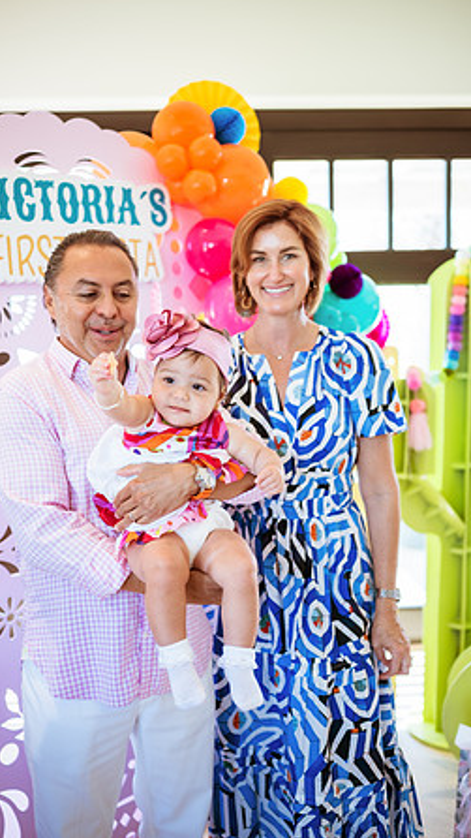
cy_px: 419
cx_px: 201
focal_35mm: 37
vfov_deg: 54.0
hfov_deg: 32.0
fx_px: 821
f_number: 2
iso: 500
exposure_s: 1/320
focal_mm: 35
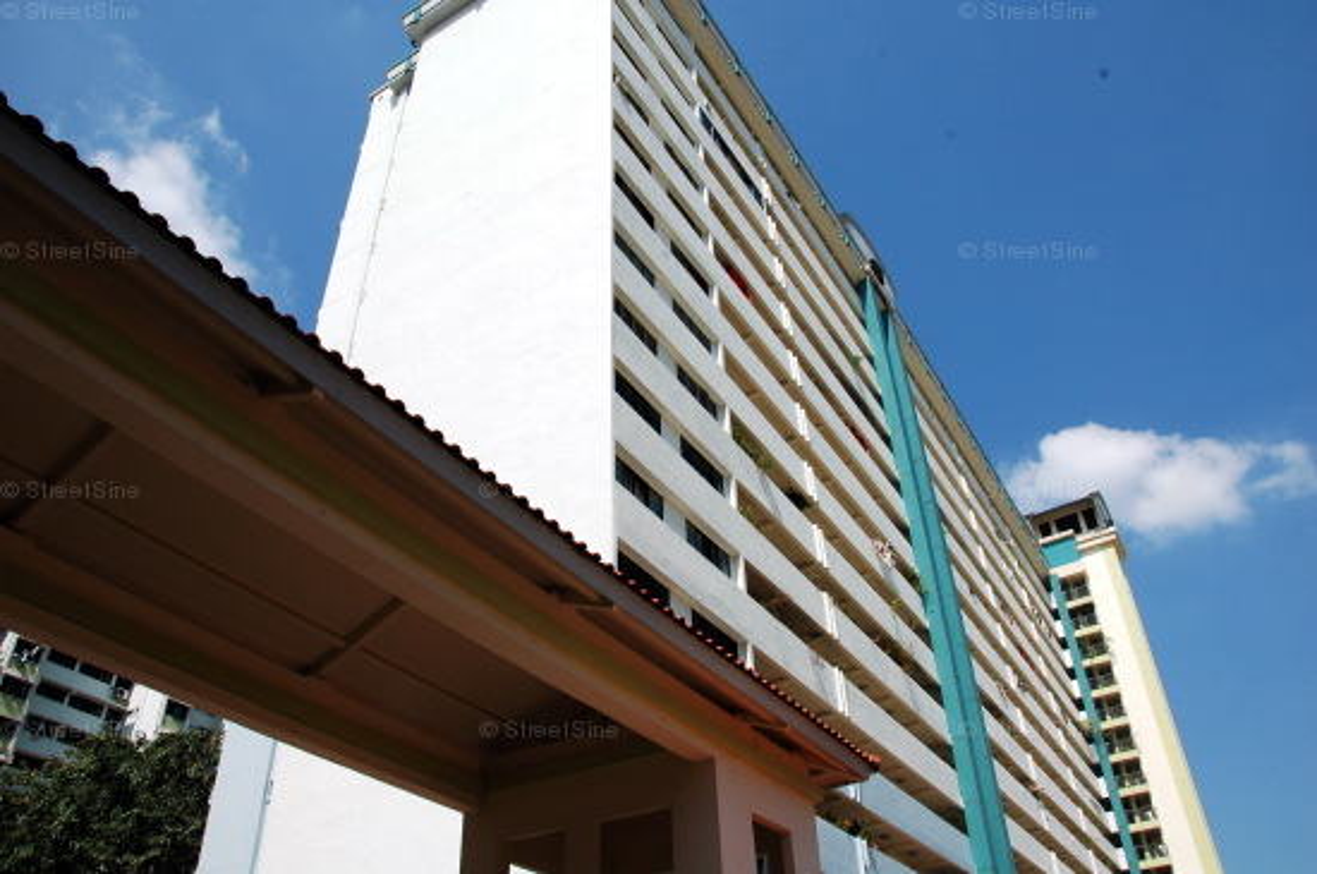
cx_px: 658
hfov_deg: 67.5
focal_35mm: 27
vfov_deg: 47.8
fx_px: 986
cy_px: 437
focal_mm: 18
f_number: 11
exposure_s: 1/400
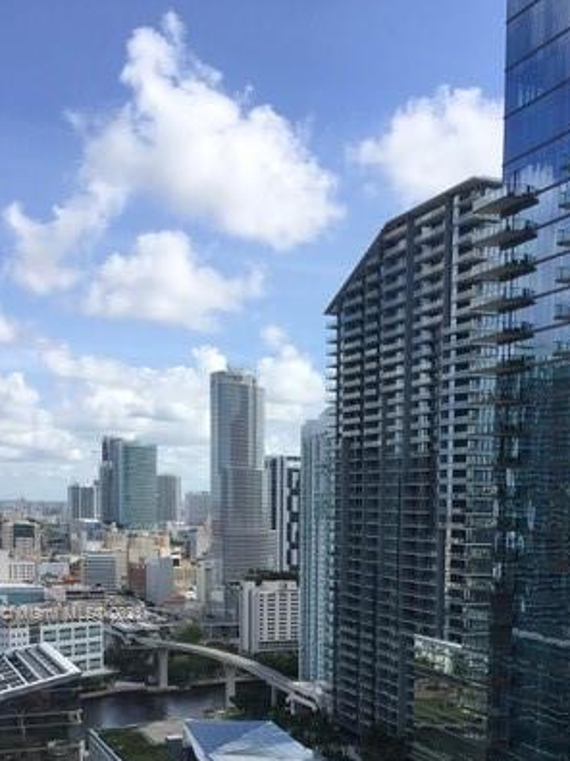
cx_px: 383
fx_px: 1032
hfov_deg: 30.6
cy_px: 615
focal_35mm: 47
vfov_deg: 38.8
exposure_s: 1/1799
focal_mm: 4.15
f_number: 2.2
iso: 32
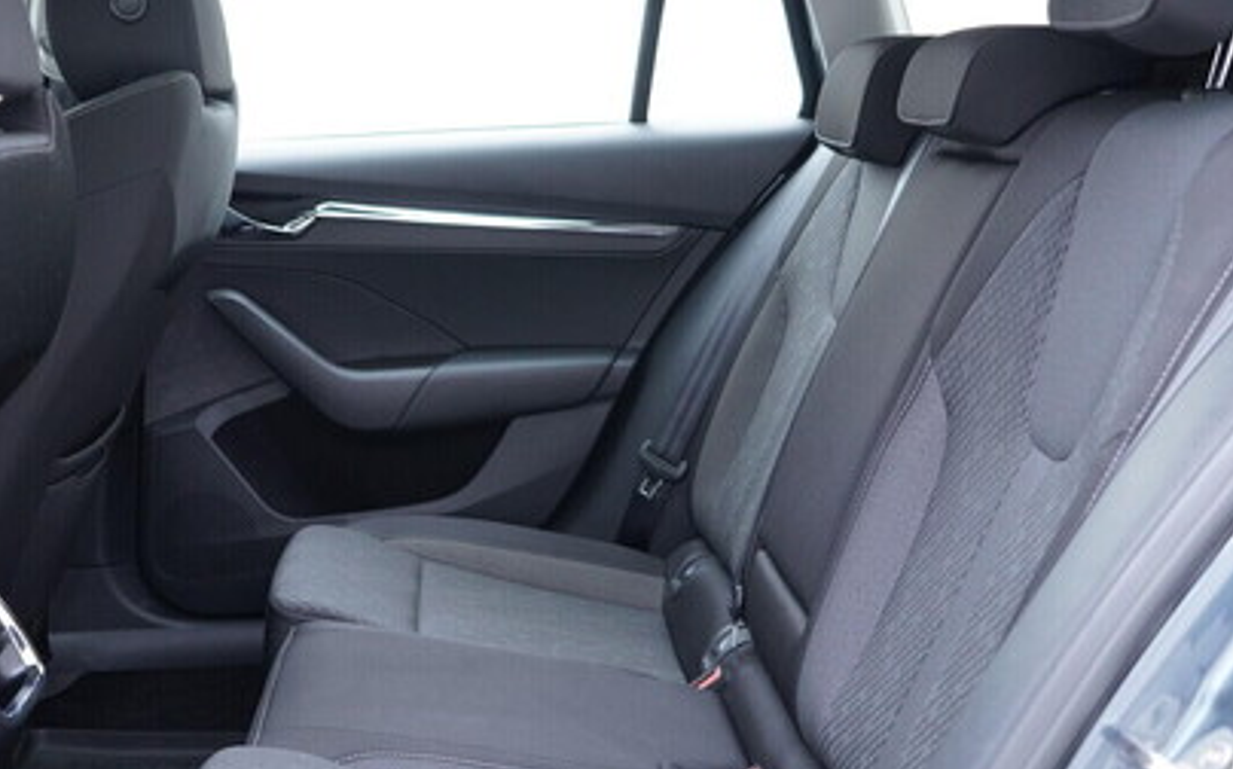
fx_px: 1679
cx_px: 613
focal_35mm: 50
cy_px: 386
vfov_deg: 25.8
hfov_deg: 40.3
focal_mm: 24
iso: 640
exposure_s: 1/40
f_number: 2.8
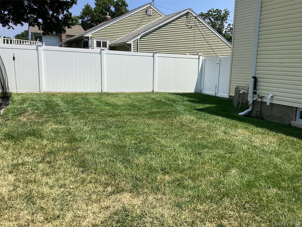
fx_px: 270
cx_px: 151
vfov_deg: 45.4
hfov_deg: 58.4
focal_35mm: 31
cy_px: 114
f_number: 2.4
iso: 25
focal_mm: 3.3
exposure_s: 1/1335
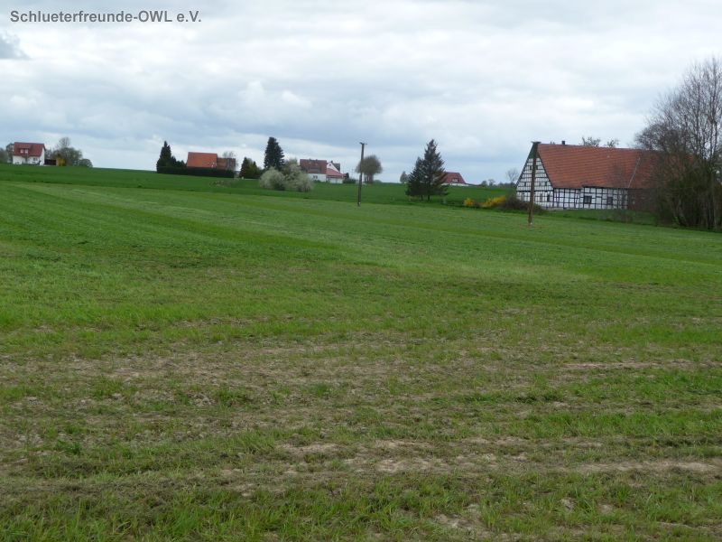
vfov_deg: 26.6
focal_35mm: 55
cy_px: 271
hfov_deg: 34.9
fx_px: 1147
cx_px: 361
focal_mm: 9.3
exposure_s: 1/320
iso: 100
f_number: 4.3
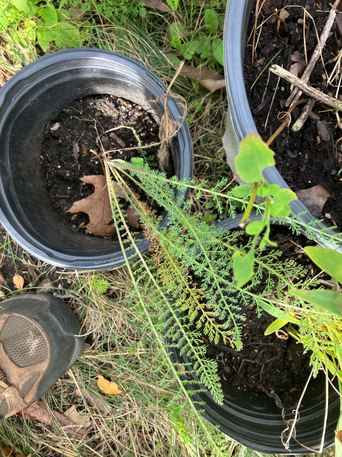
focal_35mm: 28
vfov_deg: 63.4
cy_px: 228
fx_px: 369
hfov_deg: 49.7
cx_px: 171
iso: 32
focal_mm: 3.99
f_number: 1.8
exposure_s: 1/121
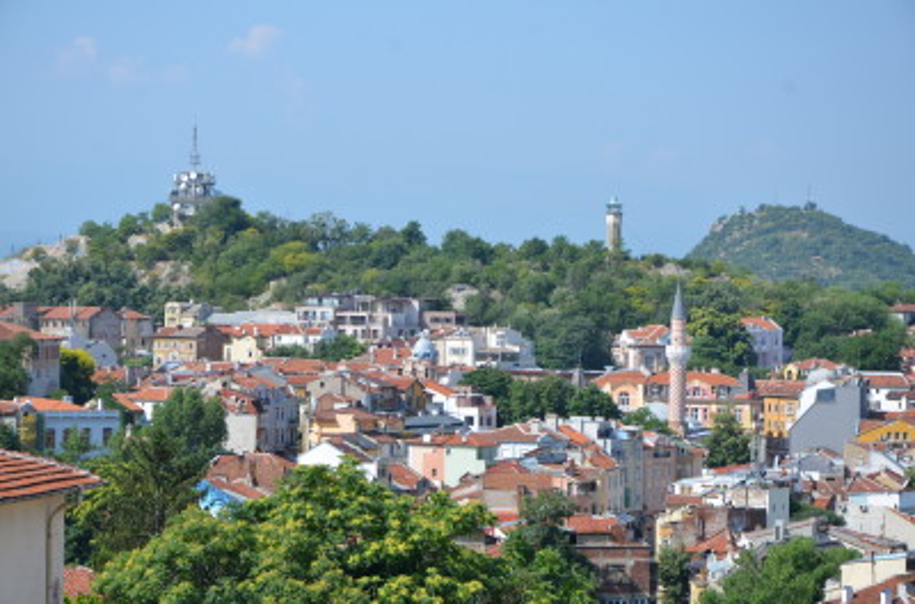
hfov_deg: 19.5
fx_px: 2660
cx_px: 458
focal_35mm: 105
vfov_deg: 13.0
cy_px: 302
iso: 100
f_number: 8
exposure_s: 1/250
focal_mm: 70
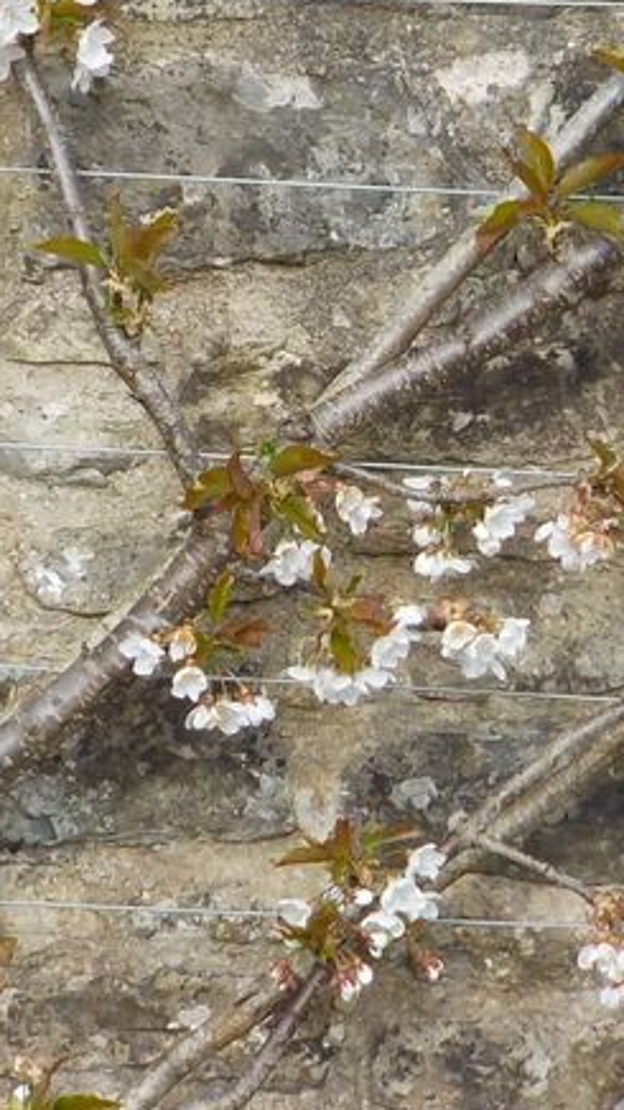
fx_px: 2826
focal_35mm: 96
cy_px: 430
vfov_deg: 22.2
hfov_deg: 12.6
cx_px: 262
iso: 125
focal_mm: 4.1
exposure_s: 1/500
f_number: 3.3
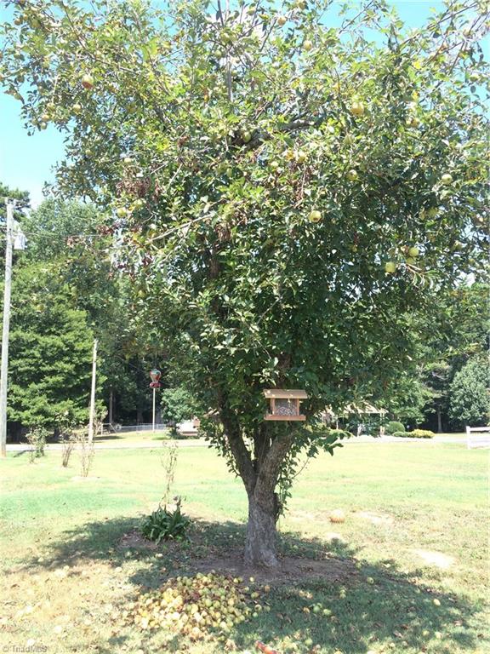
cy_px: 327
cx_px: 245
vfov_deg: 60.0
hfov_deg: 46.8
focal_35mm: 30
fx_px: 566
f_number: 2.2
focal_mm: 4.12
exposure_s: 1/398
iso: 32
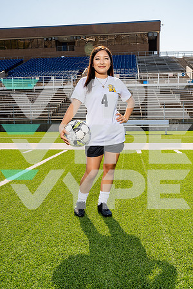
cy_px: 144
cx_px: 96
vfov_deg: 57.2
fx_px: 265
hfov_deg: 40.0
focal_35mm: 33
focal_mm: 33
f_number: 11
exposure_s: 1/250
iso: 320
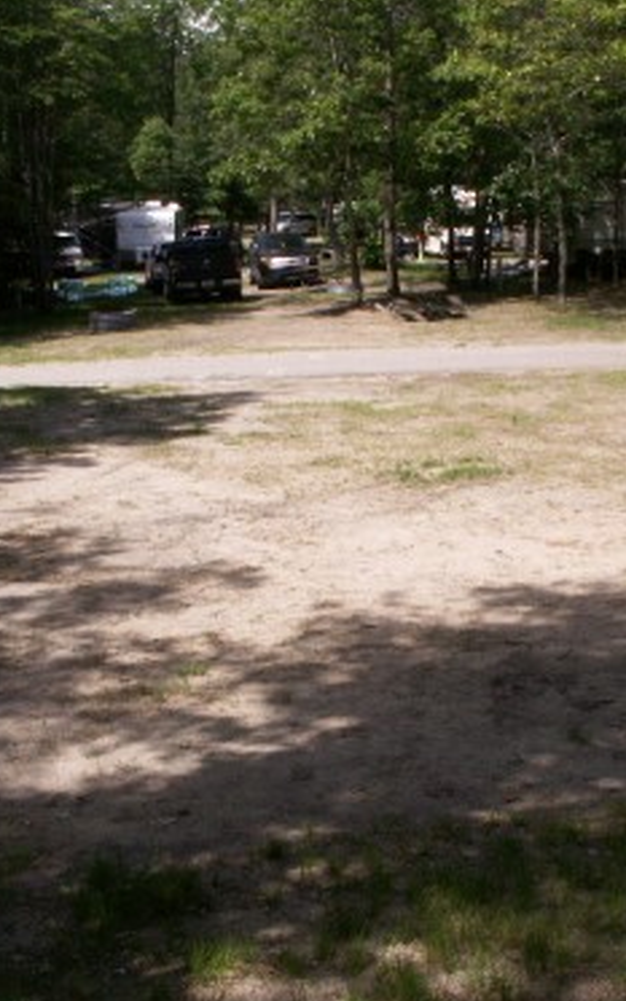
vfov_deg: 39.6
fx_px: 1393
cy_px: 503
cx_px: 375
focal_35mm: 51
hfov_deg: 25.3
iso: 50
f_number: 6.3
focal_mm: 5.86
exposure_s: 1/200
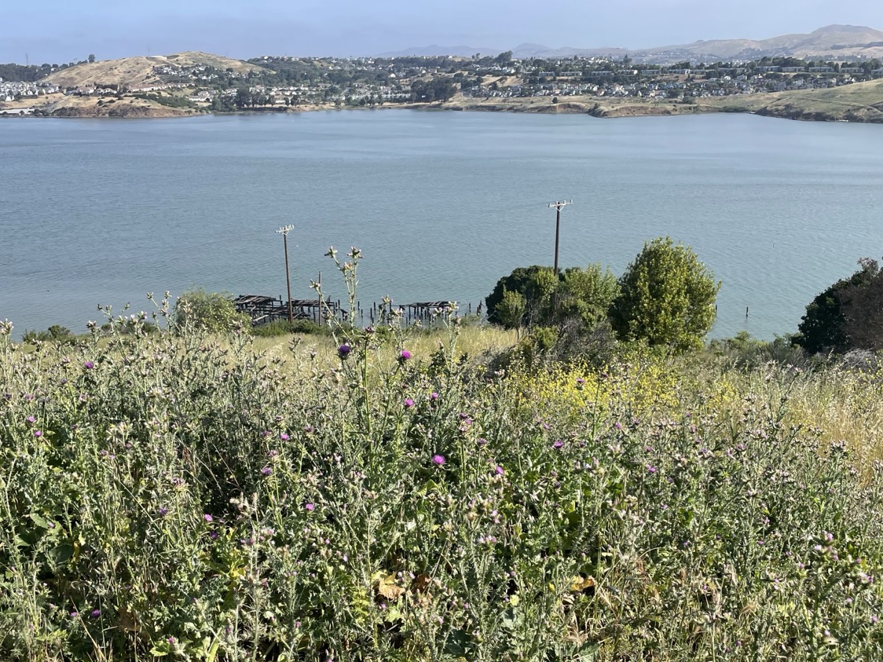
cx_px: 436
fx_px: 944
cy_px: 422
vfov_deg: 38.4
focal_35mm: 37
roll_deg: +0.8
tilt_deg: -19.9
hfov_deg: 50.1
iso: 32
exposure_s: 1/2304
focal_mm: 4.2
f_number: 1.6
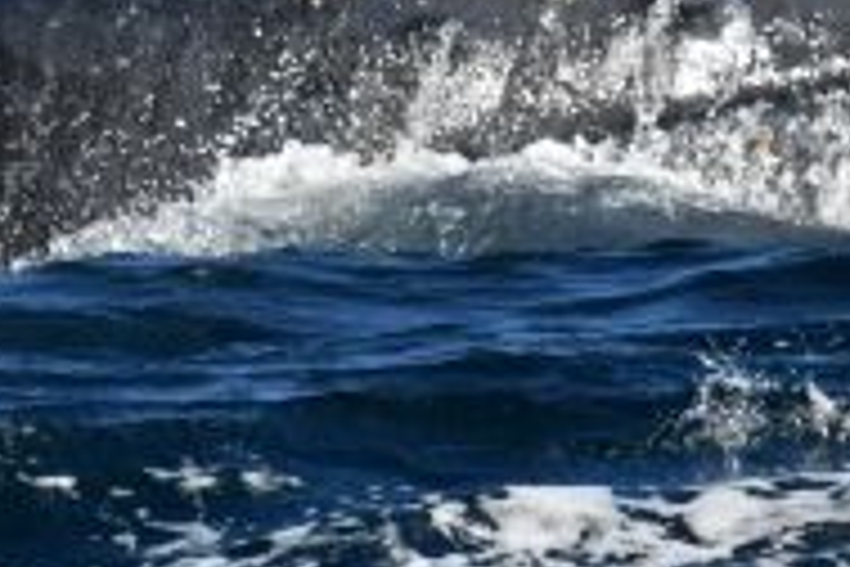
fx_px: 59944
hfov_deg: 0.8
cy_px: -88
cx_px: 36
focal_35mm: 2539
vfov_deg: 0.5
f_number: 6.3
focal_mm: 600
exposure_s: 1/8000
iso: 1600
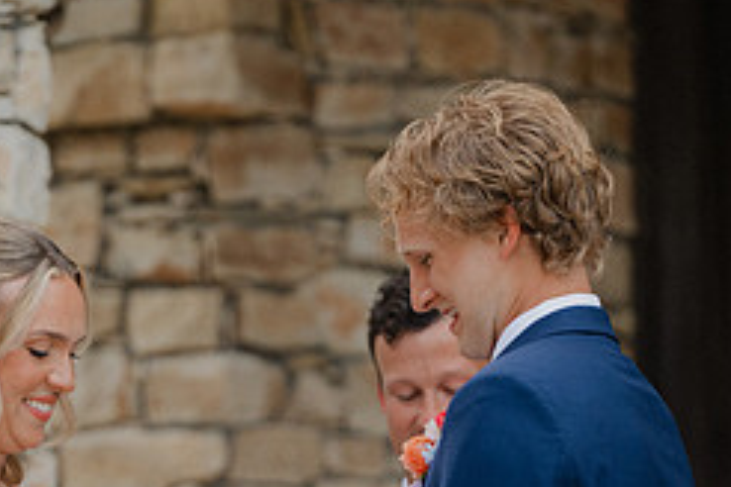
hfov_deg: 4.1
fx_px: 10111
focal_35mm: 498
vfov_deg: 2.8
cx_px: 228
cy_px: 475
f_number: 2.8
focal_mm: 200
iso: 200
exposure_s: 1/800
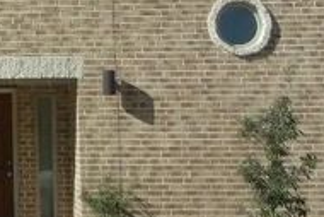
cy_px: -3
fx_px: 946
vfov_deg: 12.9
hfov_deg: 18.2
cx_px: -92
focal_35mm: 105
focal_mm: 5.4
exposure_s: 1/503
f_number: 7
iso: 160
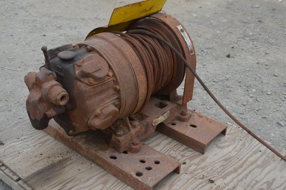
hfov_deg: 38.9
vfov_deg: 26.4
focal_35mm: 51
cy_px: 95
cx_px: 143
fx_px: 405
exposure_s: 1/160
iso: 100
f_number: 6.3
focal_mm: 34
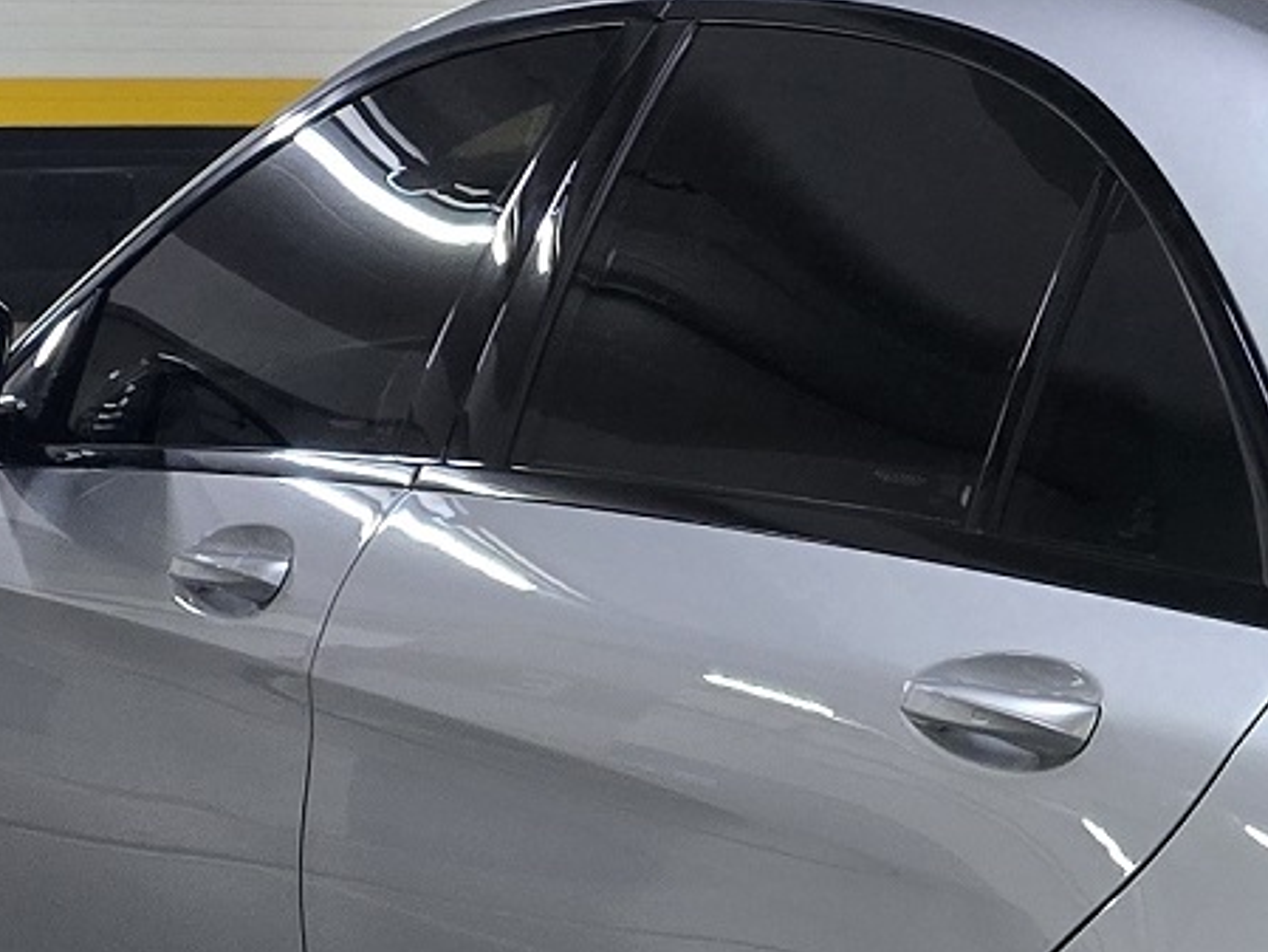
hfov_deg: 14.9
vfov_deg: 12.0
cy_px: 881
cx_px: 1878
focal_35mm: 123
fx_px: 4507
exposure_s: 1/60
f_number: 1.7
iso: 1000
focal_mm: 6.3
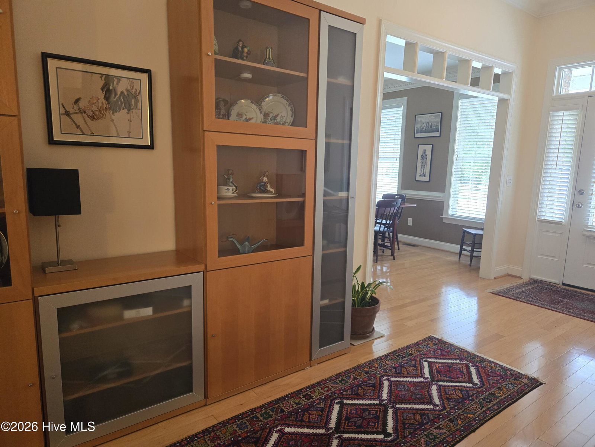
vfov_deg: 58.9
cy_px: 224
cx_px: 298
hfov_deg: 73.9
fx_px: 395
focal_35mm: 23
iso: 400
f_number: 1.8
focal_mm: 5.4
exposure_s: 1/120
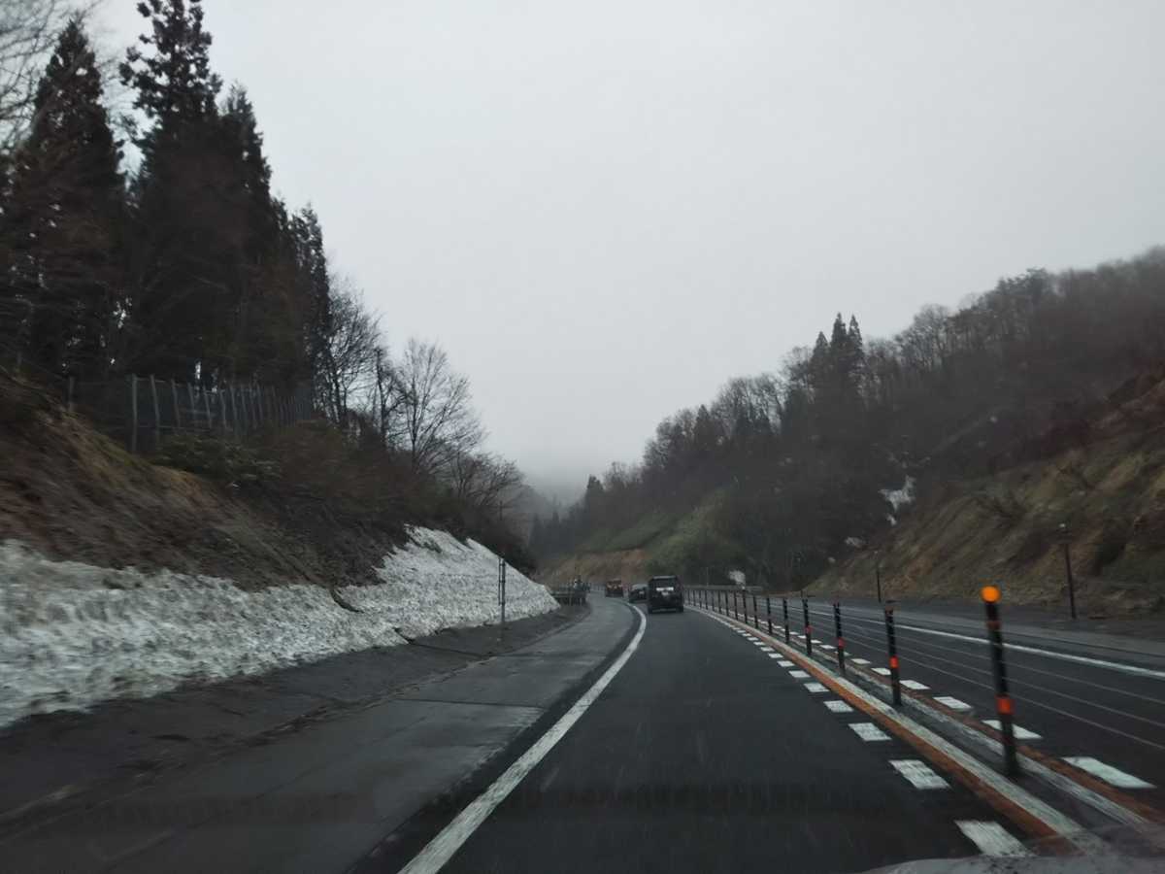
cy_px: 437
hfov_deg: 60.0
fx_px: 1010
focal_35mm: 30
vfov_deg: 46.8
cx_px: 582
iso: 20
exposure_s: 1/140
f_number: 2.2
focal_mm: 4
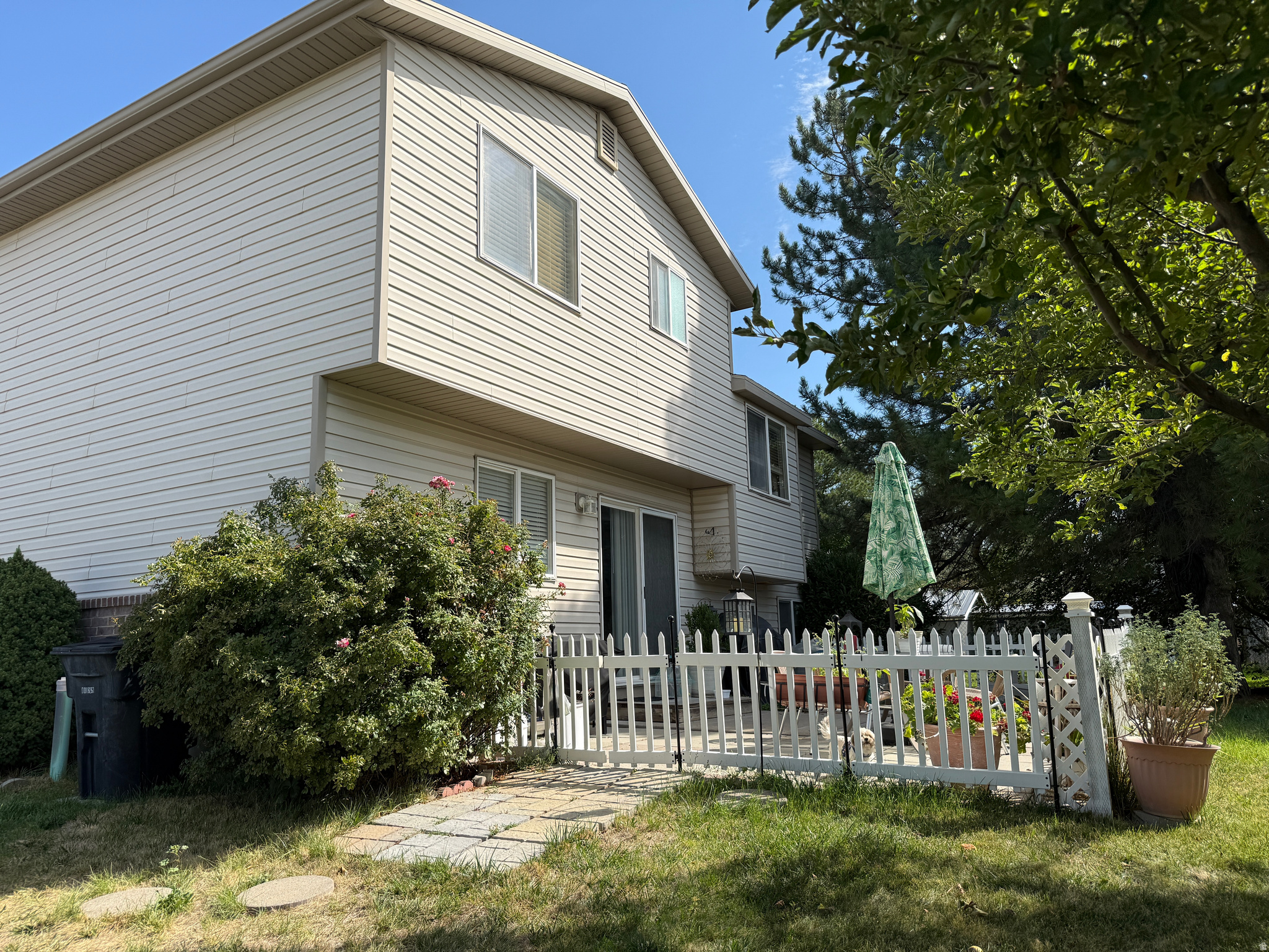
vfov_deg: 56.8
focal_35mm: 24
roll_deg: +0.6
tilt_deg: +11.8
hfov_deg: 71.6
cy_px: 476
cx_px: 634
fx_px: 880
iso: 80
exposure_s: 1/3021
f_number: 1.78
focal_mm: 6.76
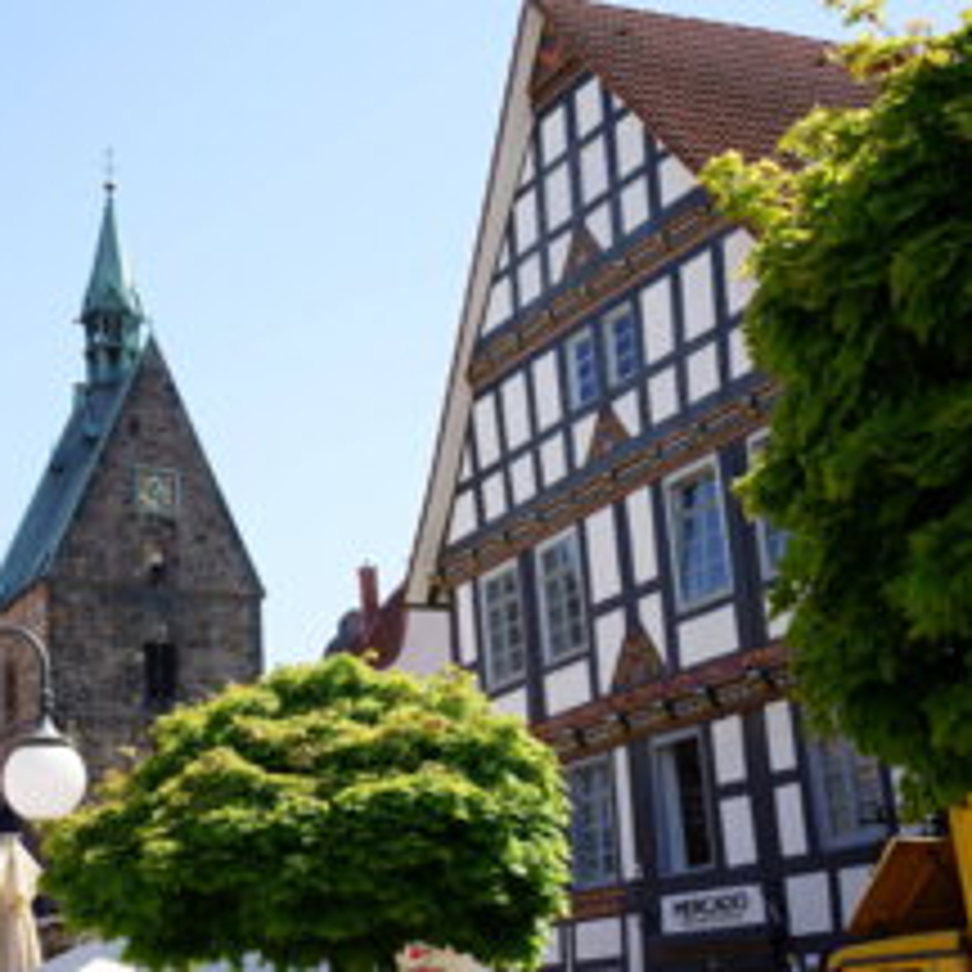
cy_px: 457
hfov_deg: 30.5
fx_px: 1747
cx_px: 230
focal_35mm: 55
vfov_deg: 31.1
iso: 100
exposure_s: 1/160
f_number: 8
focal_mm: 35
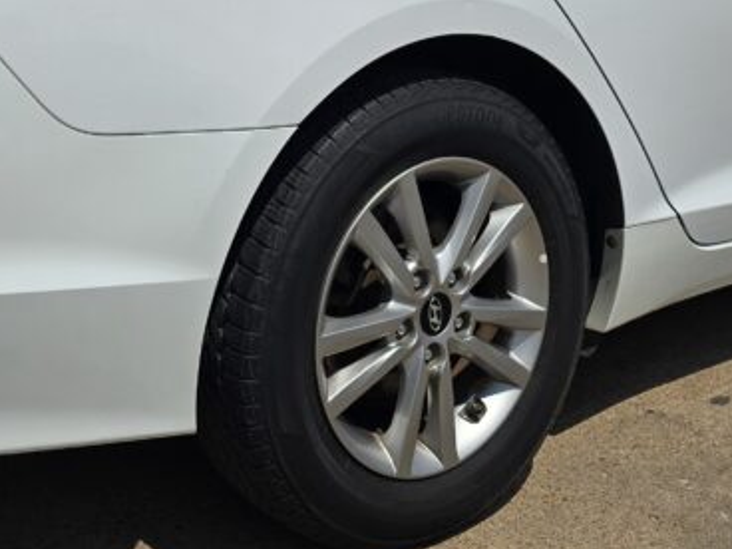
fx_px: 1353
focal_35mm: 64
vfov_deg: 21.1
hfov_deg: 30.3
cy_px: -133
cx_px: 334
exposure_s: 1/2417
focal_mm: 6.3
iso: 12
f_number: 1.7
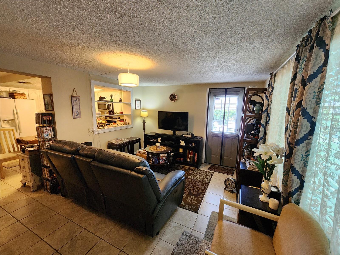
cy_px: 128
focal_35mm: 13
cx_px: 170
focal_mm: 2.2
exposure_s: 1/60
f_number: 2.2
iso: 400
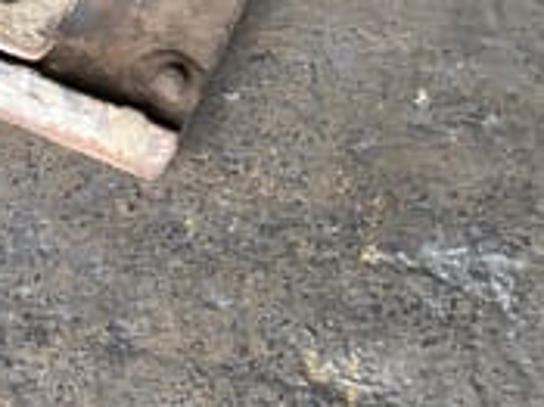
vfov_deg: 17.0
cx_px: 40
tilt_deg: -49.3
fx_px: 1256
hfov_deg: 23.7
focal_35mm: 80
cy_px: -163
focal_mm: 3.99
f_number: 1.8
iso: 64
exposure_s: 1/121
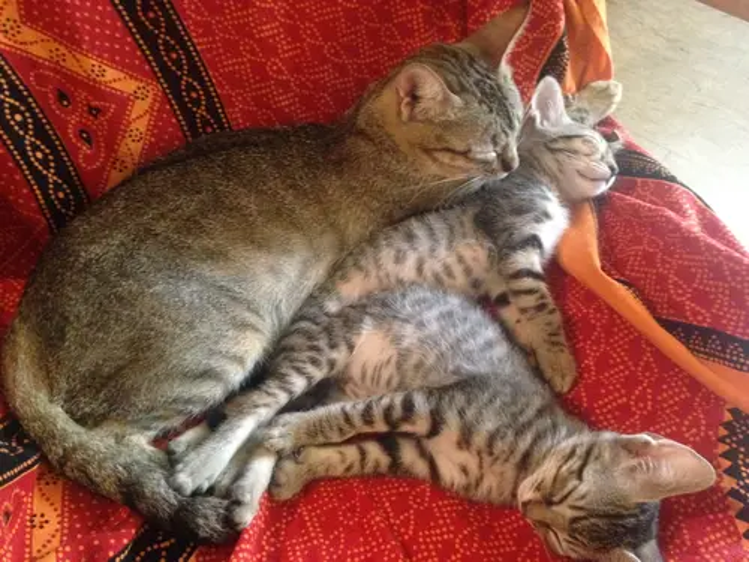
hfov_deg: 55.4
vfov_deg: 42.9
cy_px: 281
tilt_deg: -56.9
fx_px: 714
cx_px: 374
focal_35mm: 33
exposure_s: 1/15
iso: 800
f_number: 2.4
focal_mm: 4.12
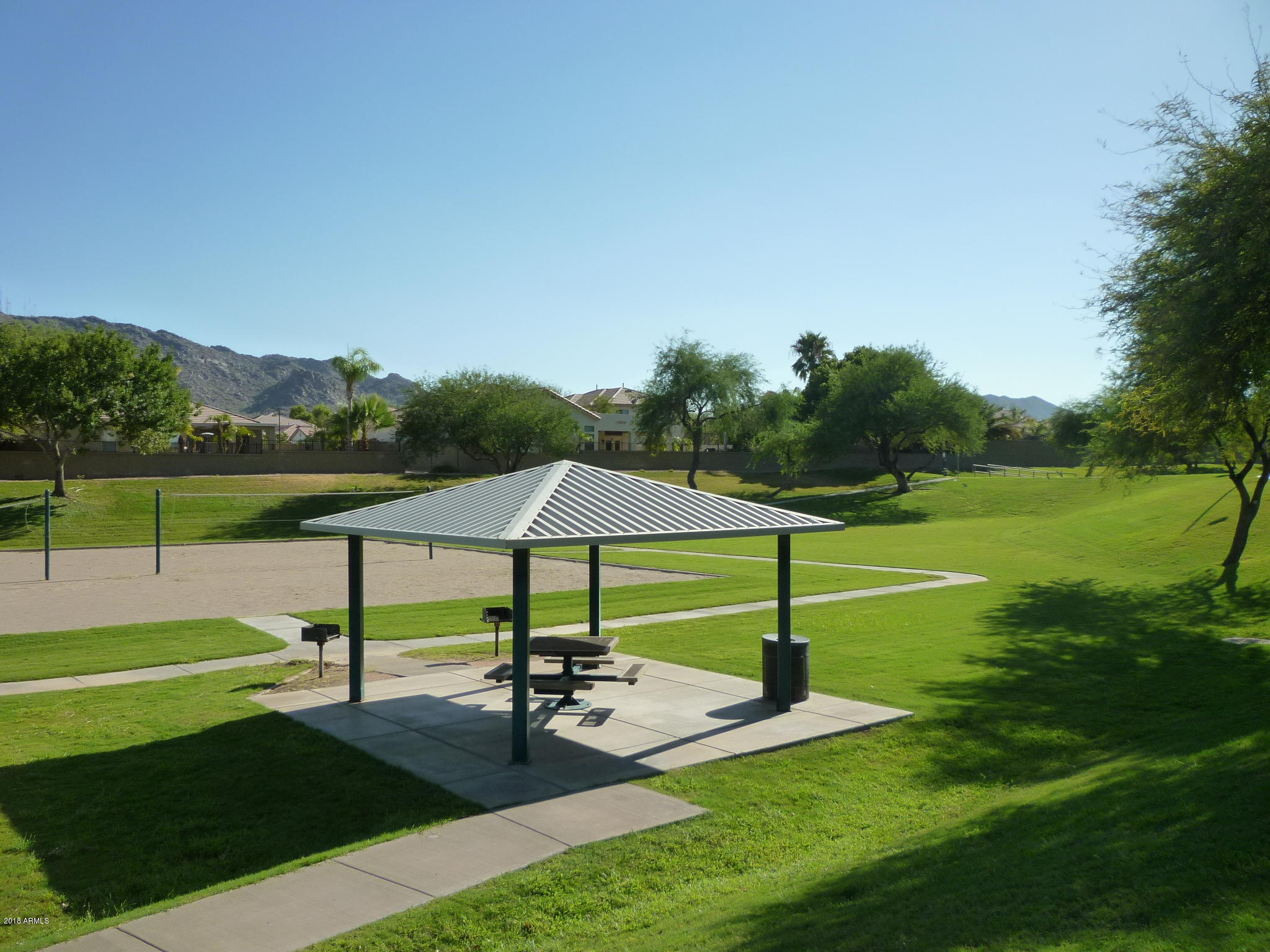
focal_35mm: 29
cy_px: 476
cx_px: 635
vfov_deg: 48.2
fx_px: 1064
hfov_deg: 61.7
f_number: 4
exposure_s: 1/800
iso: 125
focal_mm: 5.2
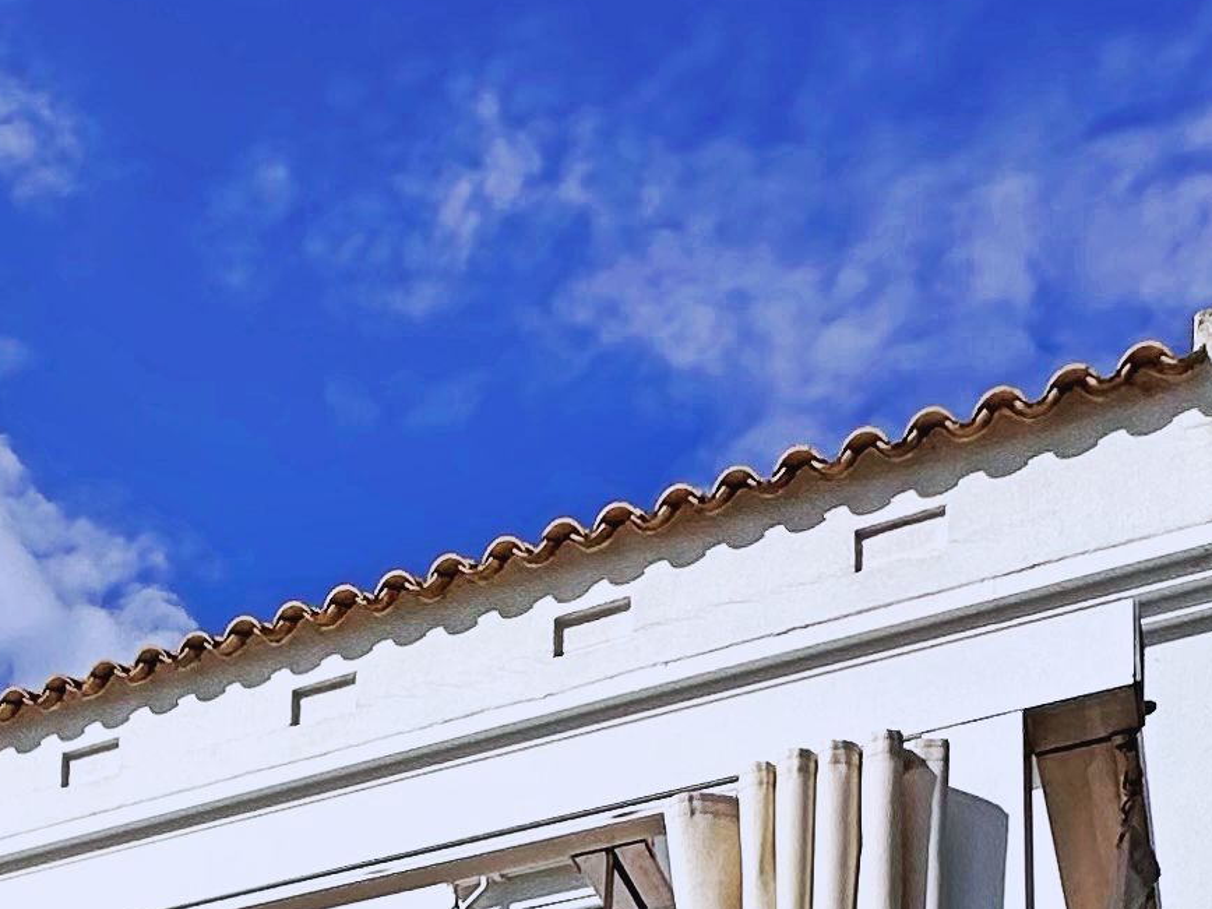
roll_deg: -1.9
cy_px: 1688
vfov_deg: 17.7
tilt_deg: +7.1
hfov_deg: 26.8
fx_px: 2276
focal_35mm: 65
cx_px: -201
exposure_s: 1/4292
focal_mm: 2.22
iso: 50
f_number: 2.2
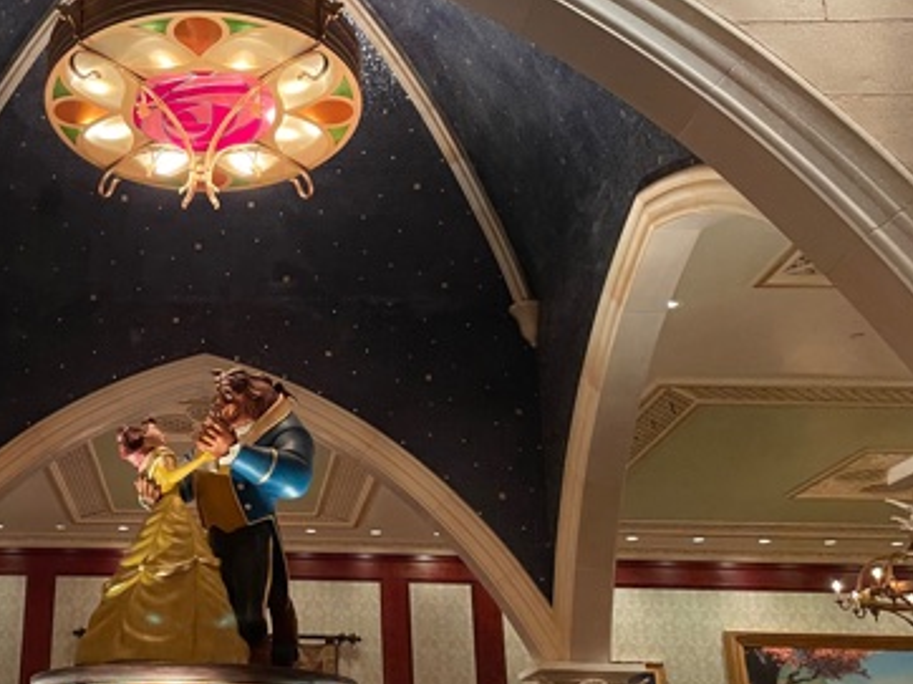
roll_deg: -1.3
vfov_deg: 31.4
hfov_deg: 39.7
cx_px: 192
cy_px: 396
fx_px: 1212
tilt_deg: +20.3
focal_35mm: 46
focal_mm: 4.2
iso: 800
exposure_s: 1/30
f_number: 1.6
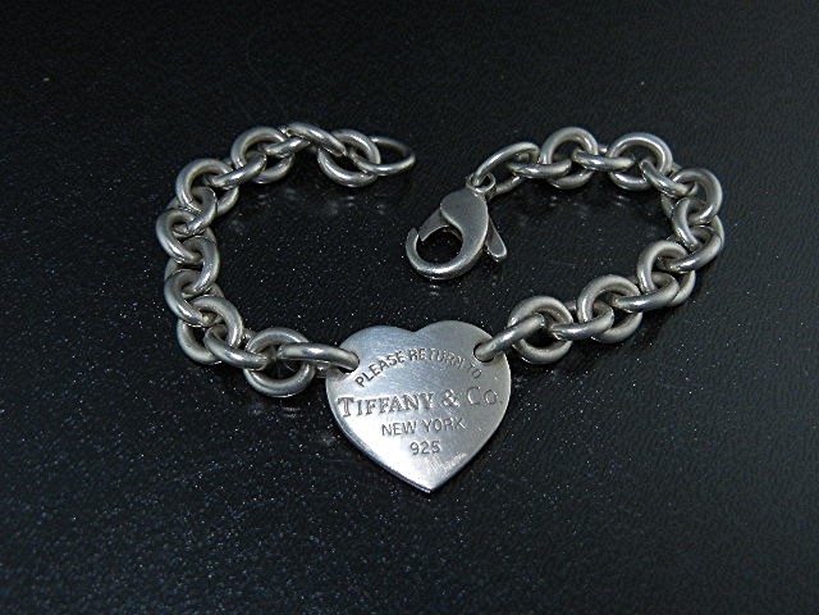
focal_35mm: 45
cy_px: 308
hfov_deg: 42.1
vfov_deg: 32.2
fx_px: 1065
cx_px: 410
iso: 384
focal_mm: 8.1
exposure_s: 1/30
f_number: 7.6
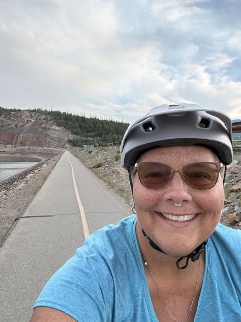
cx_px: 120
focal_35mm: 30
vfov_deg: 60.0
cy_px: 161
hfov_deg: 46.8
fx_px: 279
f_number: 1.9
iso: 40
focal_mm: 2.69
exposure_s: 1/501
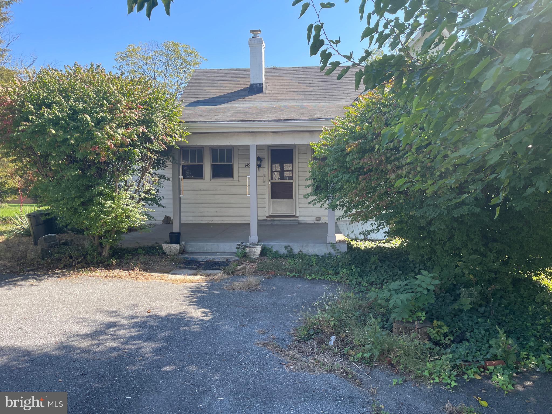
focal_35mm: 26
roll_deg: -0.2
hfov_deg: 67.3
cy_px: 207
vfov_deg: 53.1
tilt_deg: -1.9
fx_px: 415
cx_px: 276
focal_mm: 4.2
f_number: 1.6
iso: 32
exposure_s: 1/569
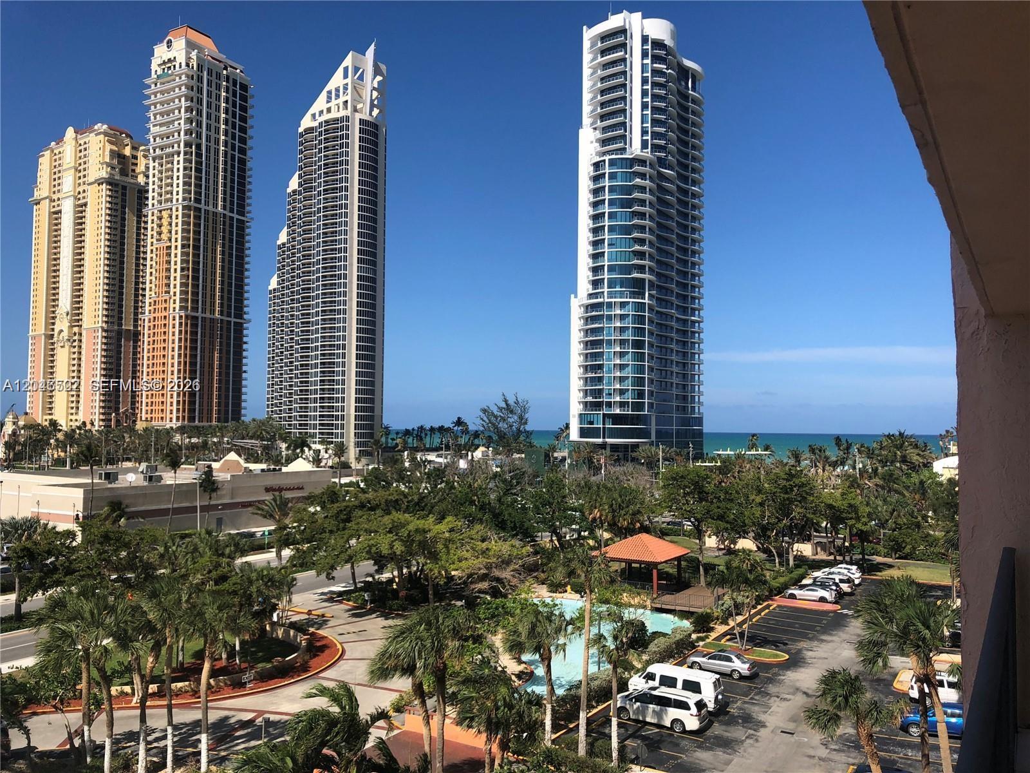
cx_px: 515
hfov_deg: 63.4
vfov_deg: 49.7
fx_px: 833
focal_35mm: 28
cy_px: 386
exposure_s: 1/2558
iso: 25
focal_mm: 4
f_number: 1.8
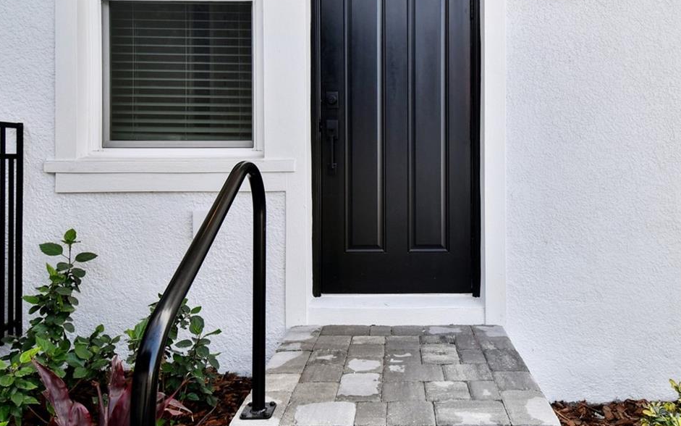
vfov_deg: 47.3
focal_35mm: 26
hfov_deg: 69.8
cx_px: 402
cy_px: 167
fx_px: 483
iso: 100
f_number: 7.1
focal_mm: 10
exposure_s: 1/60
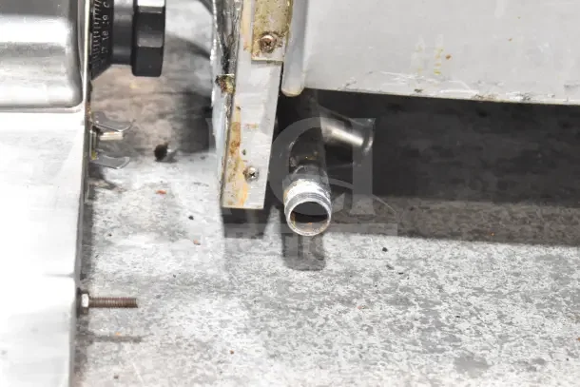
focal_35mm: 82
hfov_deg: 24.6
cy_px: 194
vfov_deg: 16.6
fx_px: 1329
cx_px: 290
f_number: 6.3
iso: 6400
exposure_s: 1/100
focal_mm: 55
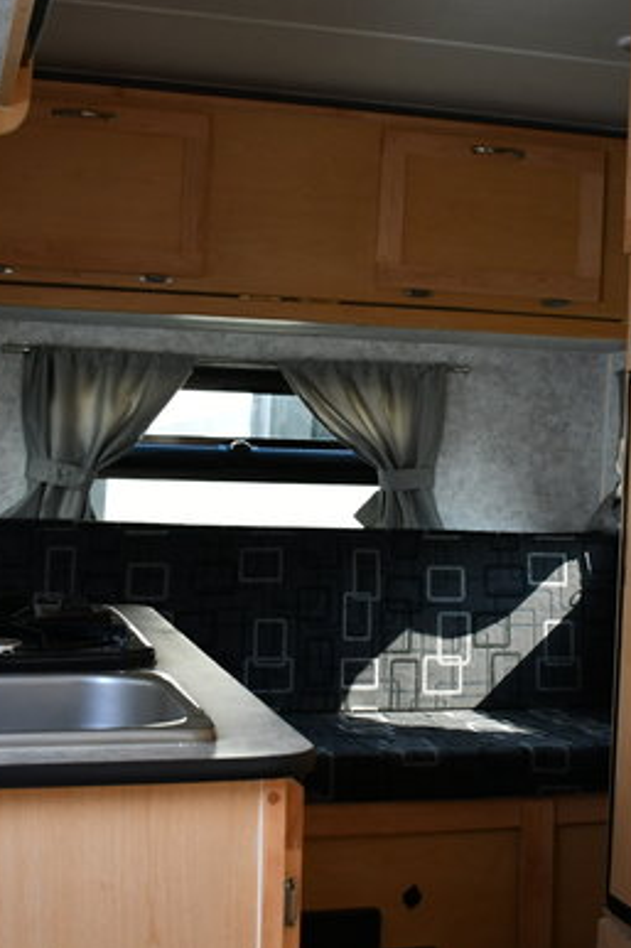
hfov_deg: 23.9
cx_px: 474
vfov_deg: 35.6
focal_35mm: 56
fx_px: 1474
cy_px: 438
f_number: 3.5
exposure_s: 1/160
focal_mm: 18
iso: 800
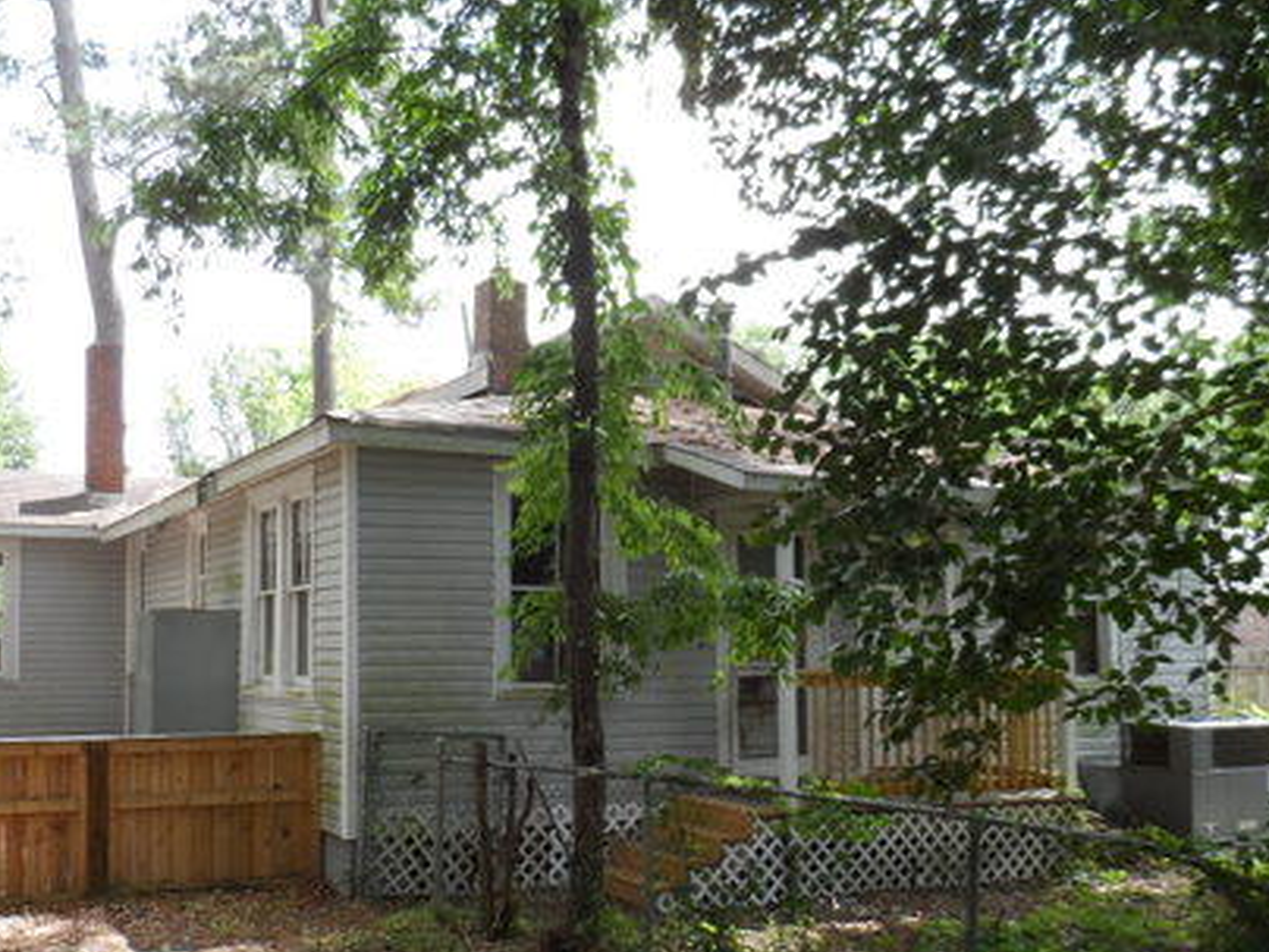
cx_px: 587
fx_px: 1393
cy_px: 575
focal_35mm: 38
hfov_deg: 48.9
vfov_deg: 37.6
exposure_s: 1/180
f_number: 3.2
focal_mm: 4
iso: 80
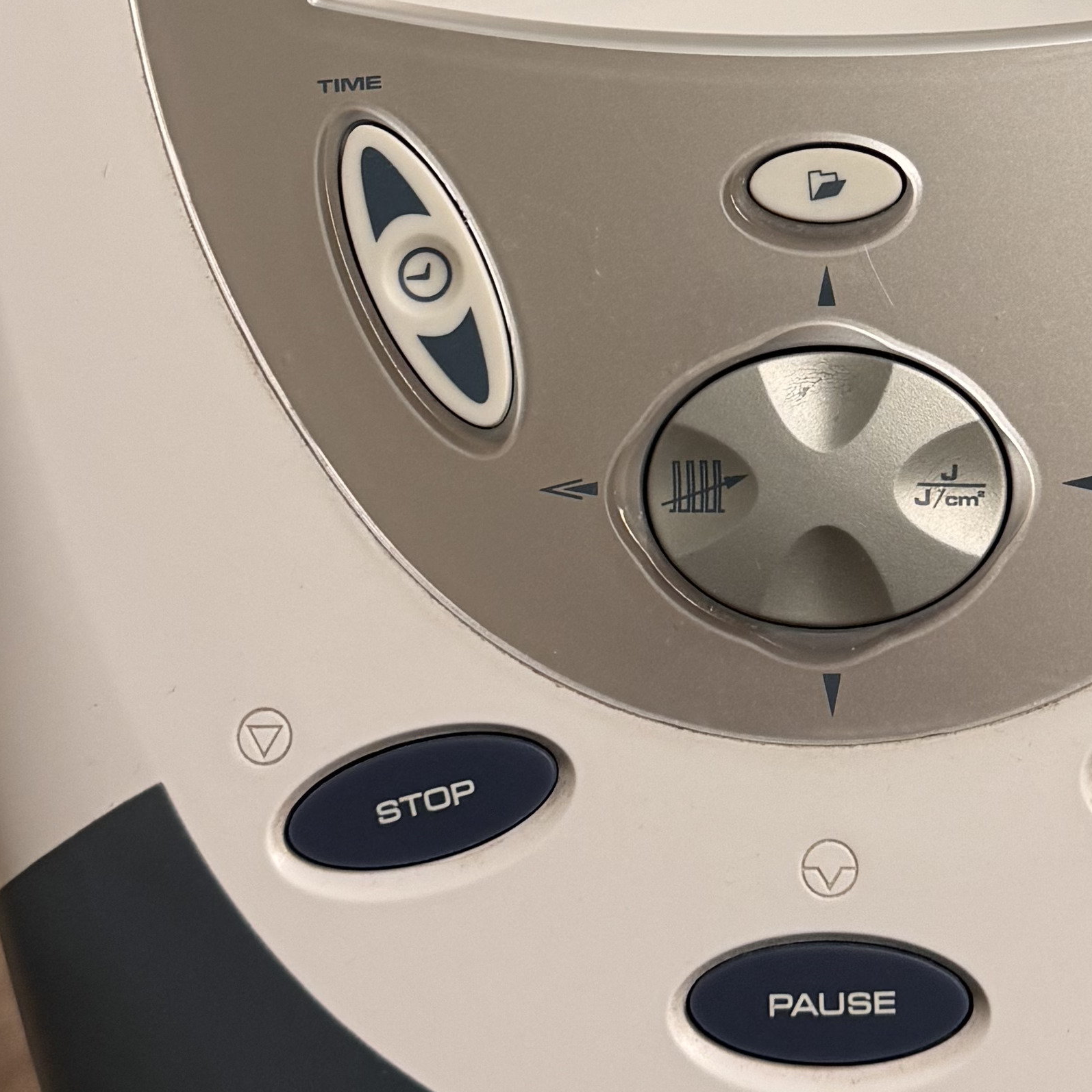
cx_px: 830
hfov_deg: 22.5
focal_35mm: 76
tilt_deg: -57.6
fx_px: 2712
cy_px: 165
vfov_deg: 22.3
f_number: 1.78
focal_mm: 6.76
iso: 200
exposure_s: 1/60
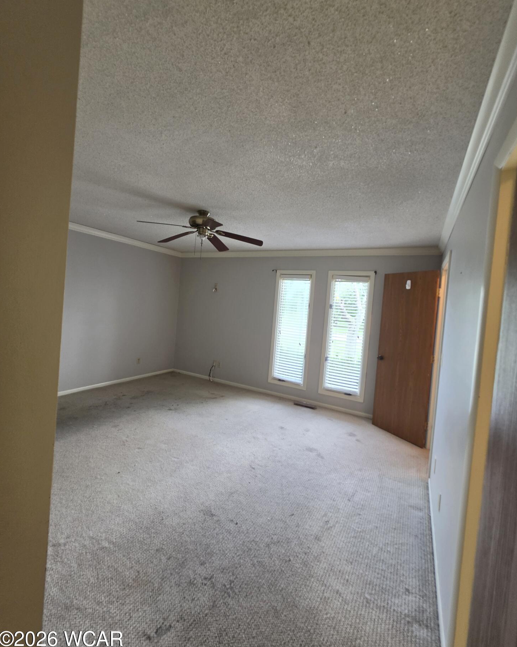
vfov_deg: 100.7
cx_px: 264
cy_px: 315
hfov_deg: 88.0
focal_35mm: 14
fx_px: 268
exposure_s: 1/60.2
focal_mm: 2.2
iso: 160
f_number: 1.9
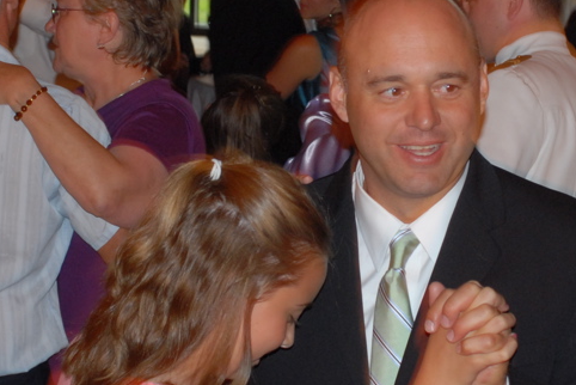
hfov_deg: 15.7
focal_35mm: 130
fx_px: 2085
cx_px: 279
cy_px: 167
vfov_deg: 10.5
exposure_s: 1/10
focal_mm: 35
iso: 400
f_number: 5.6
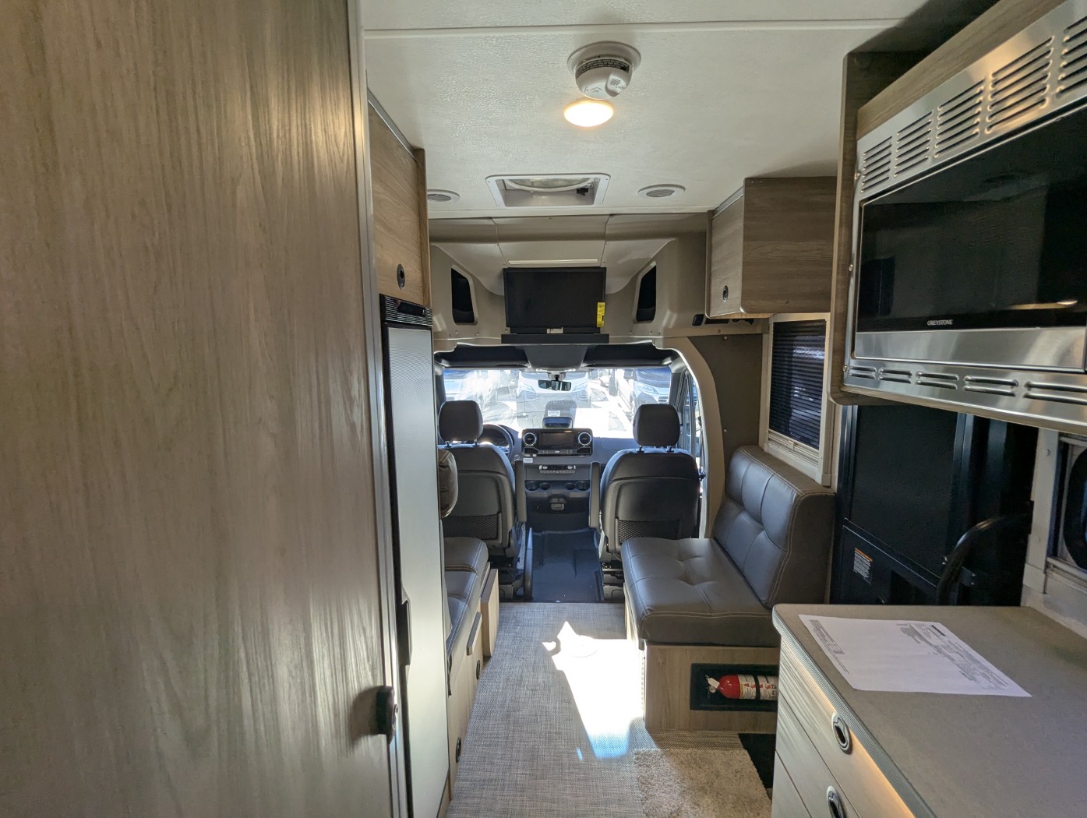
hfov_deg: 94.4
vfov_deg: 78.2
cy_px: 409
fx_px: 503
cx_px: 544
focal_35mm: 16
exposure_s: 1/177
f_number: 2.2
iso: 80
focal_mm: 2.35
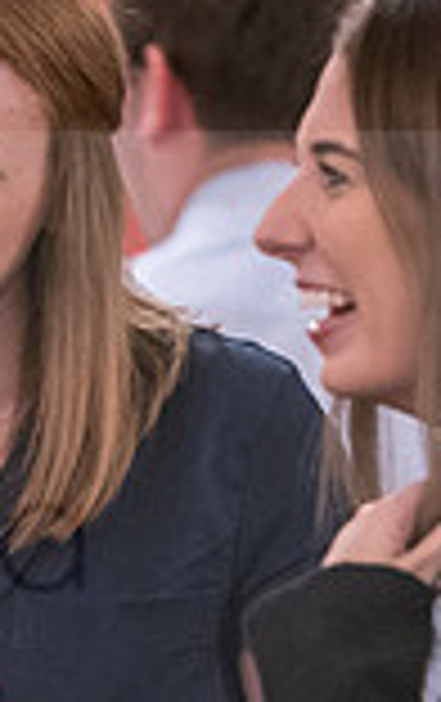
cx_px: -636
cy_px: 545
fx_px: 14829
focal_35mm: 774
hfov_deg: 1.7
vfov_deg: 2.7
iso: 6400
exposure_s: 1/100
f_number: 2.8
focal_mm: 200
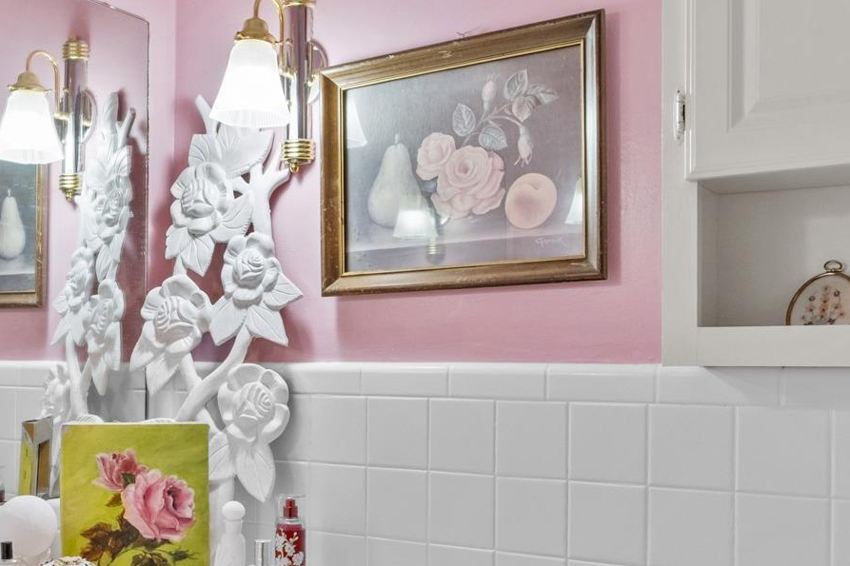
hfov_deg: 46.1
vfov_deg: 31.6
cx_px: 326
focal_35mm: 42
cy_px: 388
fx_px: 991
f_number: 7.1
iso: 400
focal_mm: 10
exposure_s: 1/2.5
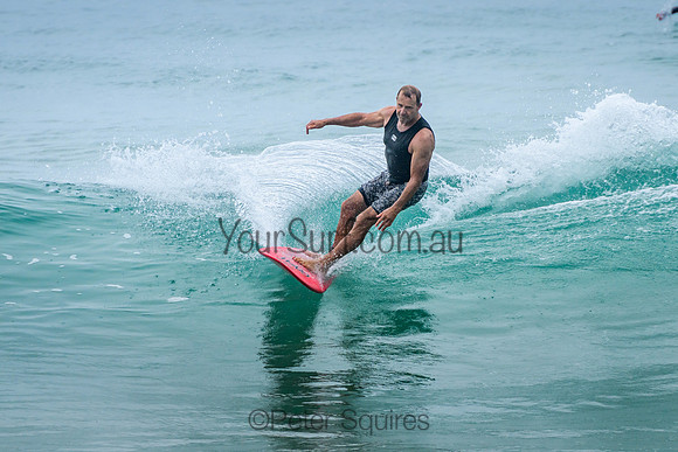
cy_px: 223
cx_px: 409
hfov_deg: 3.7
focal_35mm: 550
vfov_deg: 2.5
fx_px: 10367
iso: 500
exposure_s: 1/2000
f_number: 9
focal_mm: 400
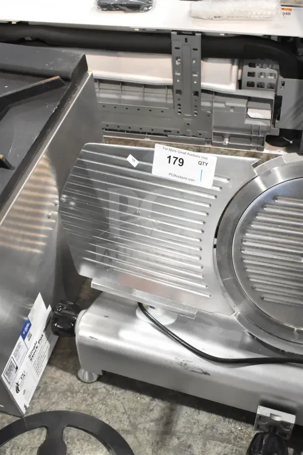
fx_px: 549
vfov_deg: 45.0
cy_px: 228
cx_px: 152
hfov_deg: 30.8
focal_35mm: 44
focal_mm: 29
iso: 6400
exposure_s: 1/200
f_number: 7.1
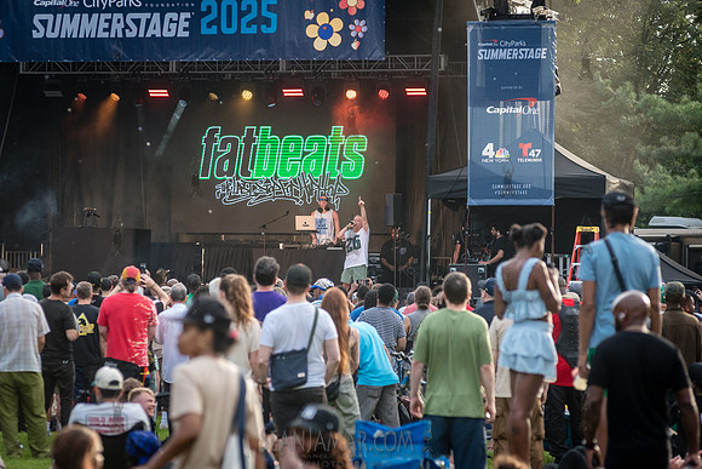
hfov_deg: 12.6
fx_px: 3167
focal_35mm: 162
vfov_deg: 8.5
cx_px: 351
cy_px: 234
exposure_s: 1/1250
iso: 1000
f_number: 4
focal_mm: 155
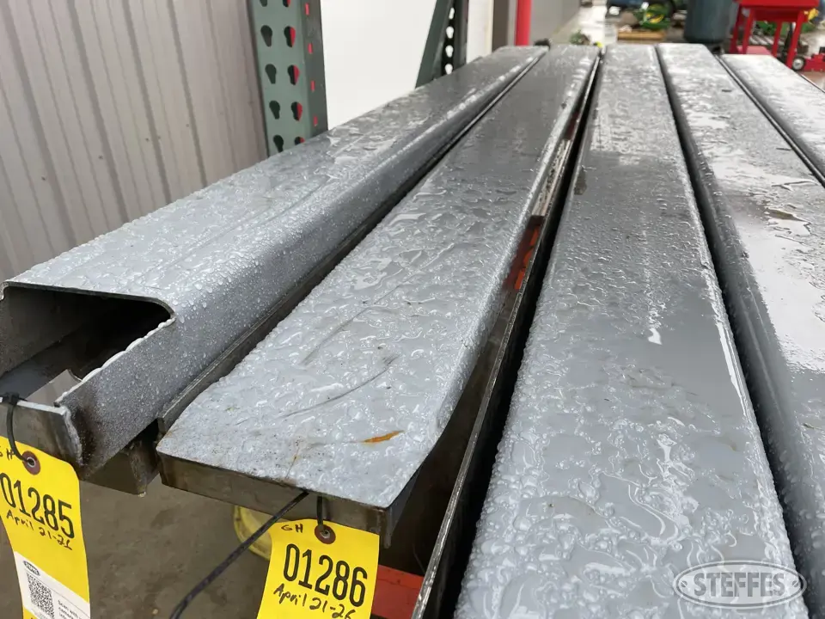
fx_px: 620
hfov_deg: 67.3
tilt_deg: -26.6
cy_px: 310
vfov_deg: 53.1
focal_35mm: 26
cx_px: 412
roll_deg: +2.6
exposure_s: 1/121
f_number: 1.6
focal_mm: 5.1
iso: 50
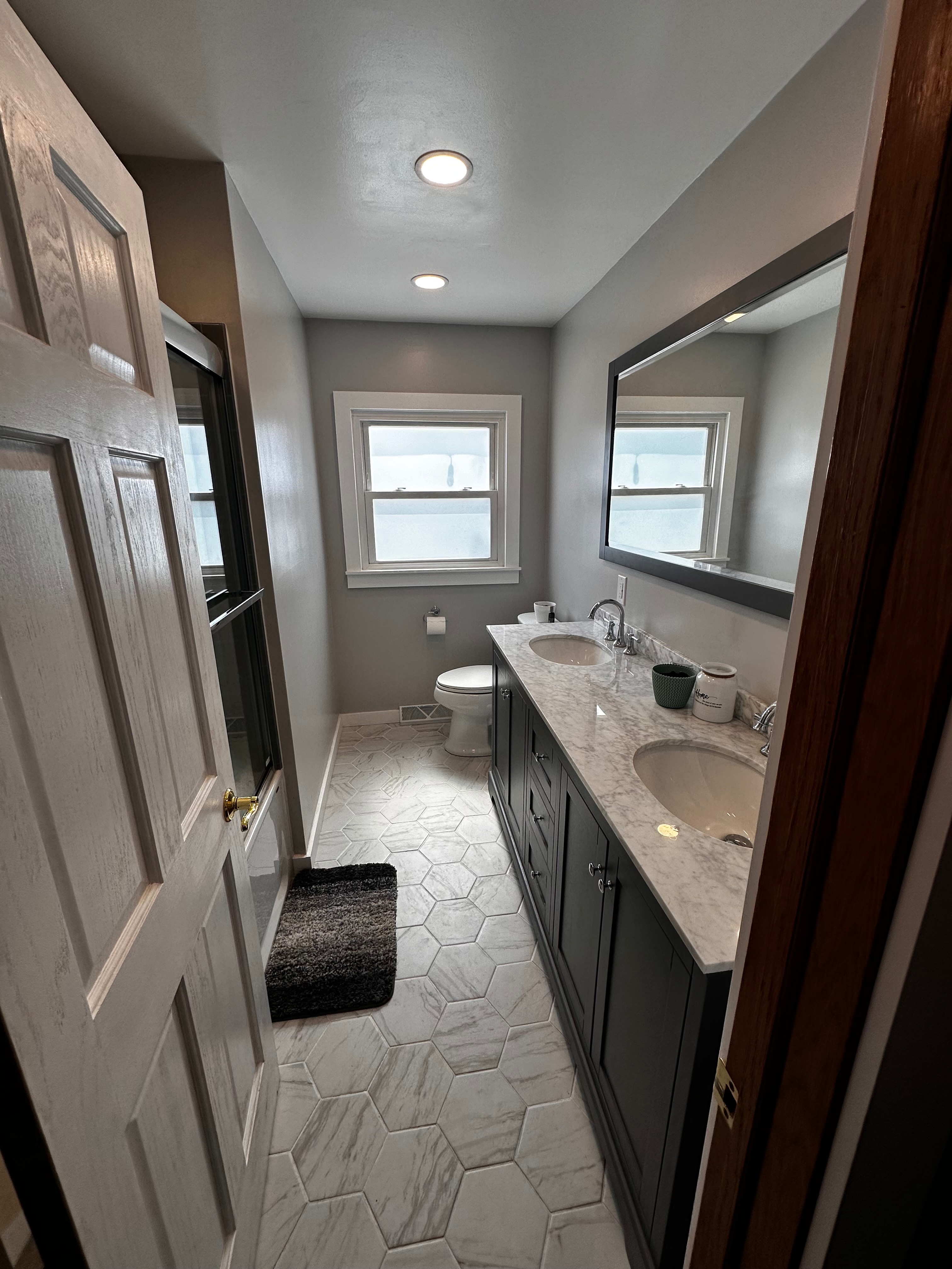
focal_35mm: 14
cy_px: 634
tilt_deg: -15.3
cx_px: 476
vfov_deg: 102.1
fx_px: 513
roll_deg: +0.0
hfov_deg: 85.7
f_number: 2.2
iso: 40
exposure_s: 1/217
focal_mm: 2.22
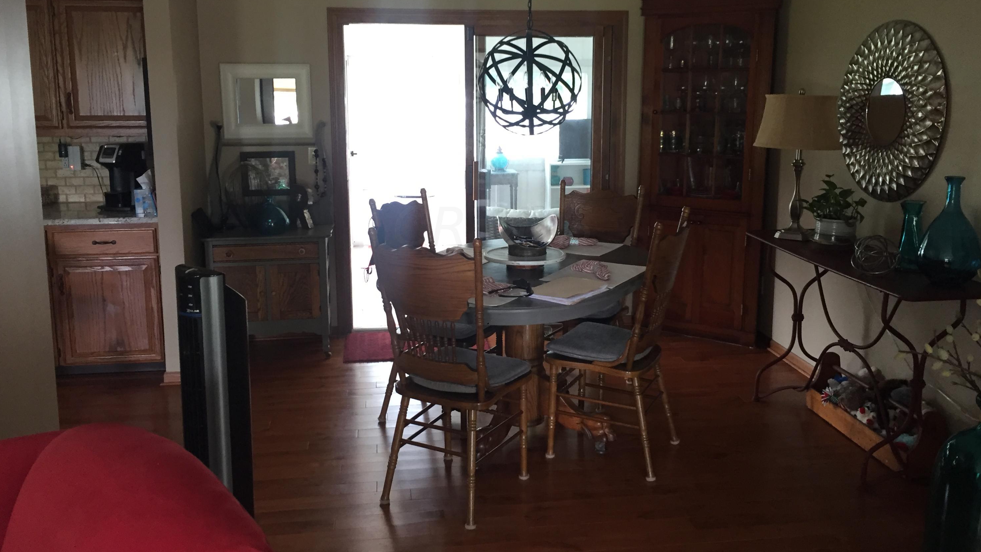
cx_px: 494
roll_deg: -2.0
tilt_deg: -10.0
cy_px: 226
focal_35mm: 32
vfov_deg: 36.6
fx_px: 832
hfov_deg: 61.0
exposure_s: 1/30
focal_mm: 4.15
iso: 125
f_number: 2.2
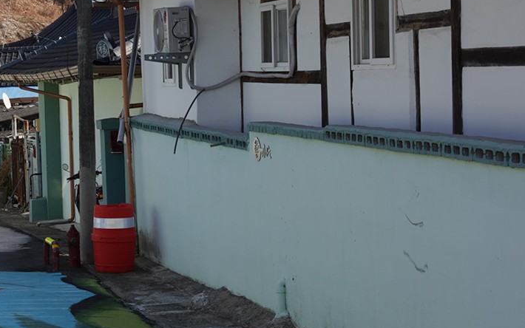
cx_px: -82
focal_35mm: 89
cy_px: 139
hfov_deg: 21.8
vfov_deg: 14.7
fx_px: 1274
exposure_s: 1/100
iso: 100
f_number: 13
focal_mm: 31
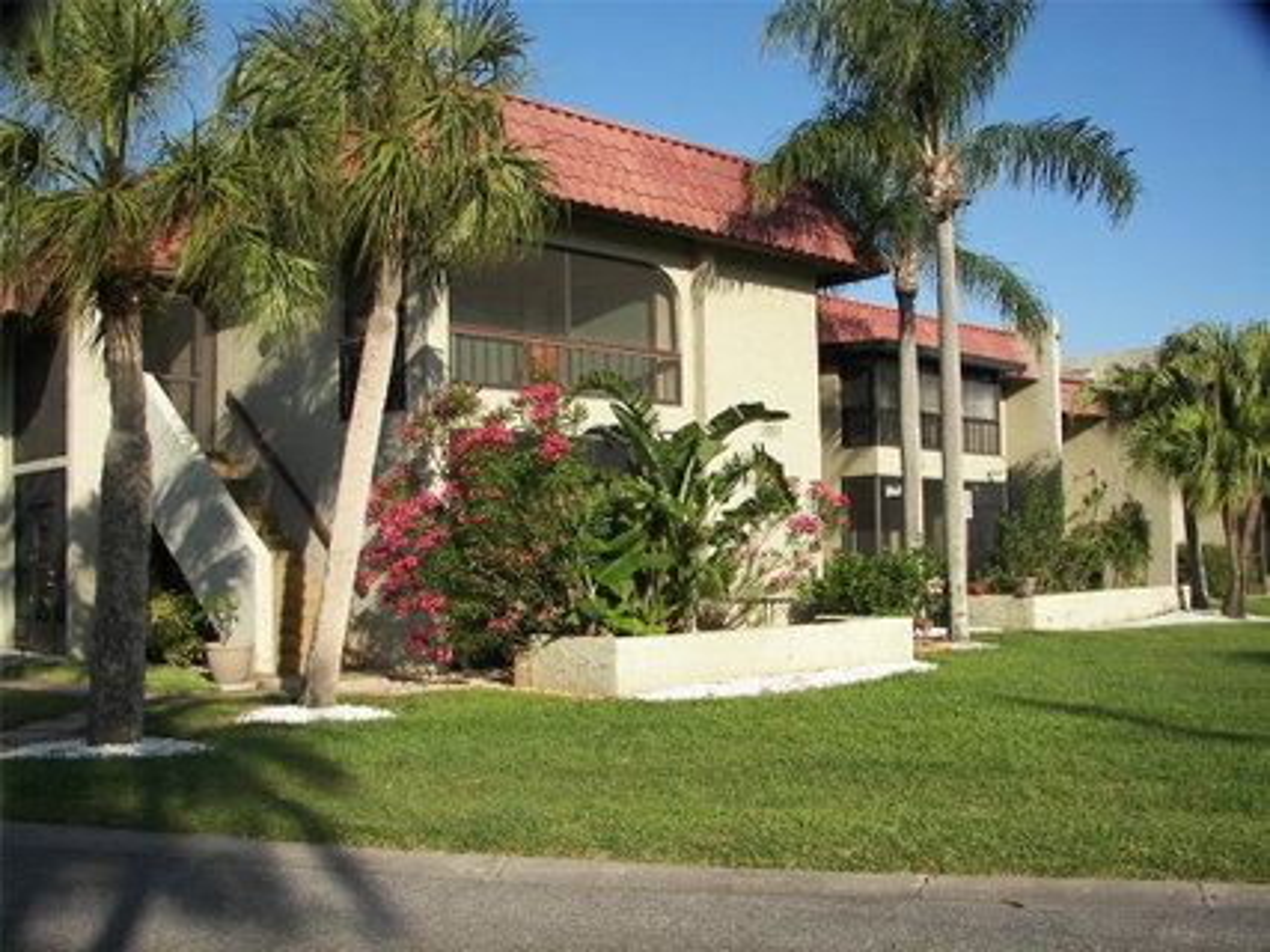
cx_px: 635
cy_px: 476
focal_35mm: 36
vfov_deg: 39.6
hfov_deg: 51.4
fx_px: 1320
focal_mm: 6
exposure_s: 1/800
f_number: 2.8
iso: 50
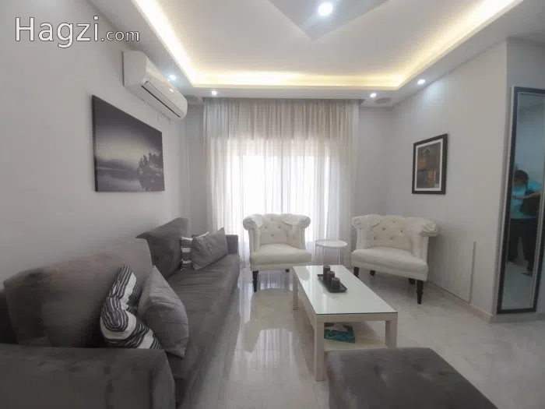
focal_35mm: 13
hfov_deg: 106.2
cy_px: 204
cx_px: 272
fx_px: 205
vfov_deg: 89.9
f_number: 2.2
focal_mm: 1.3
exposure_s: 1/50
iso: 125
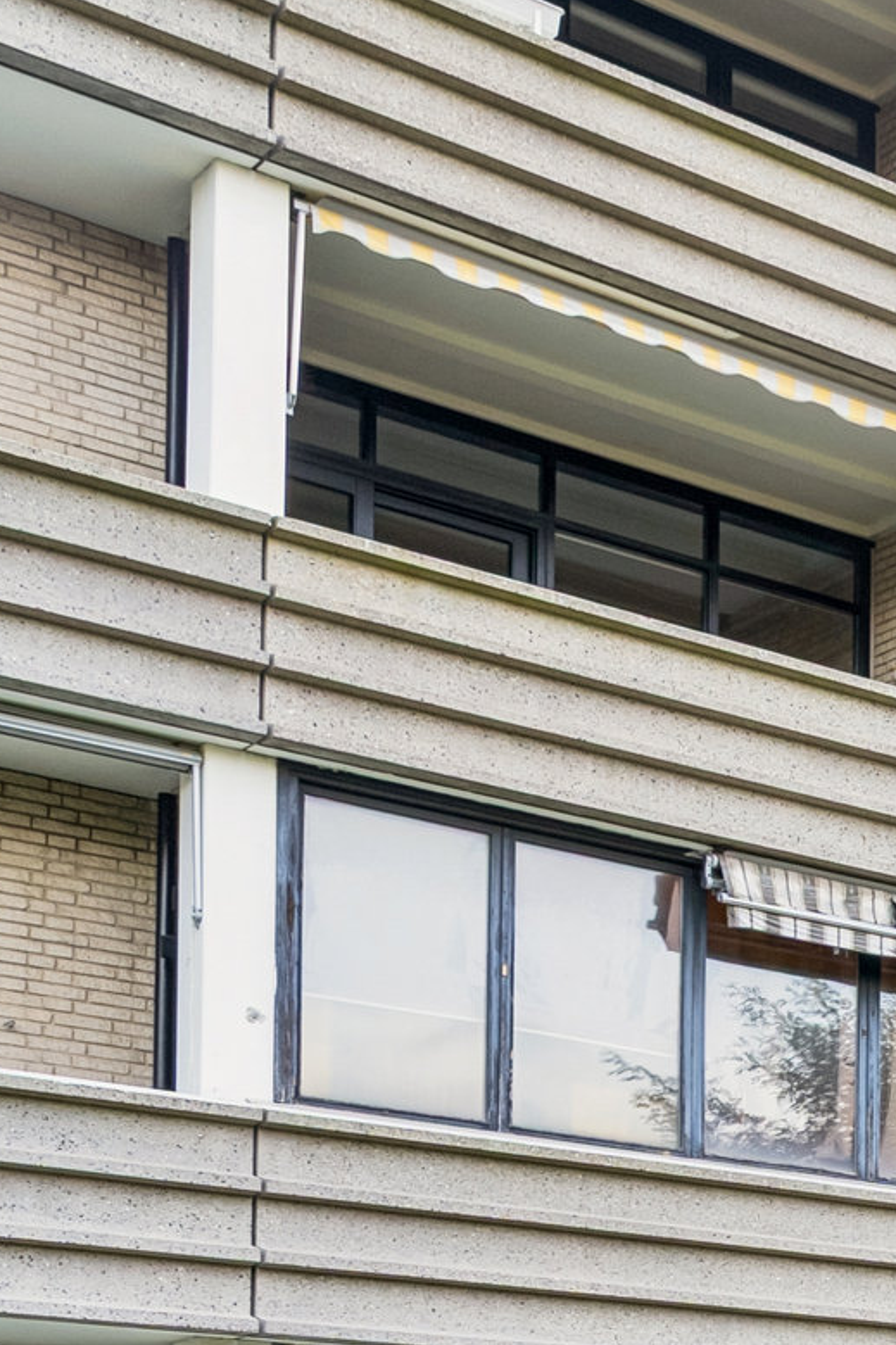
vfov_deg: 23.9
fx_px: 2876
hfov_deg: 12.7
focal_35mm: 77
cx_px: 2274
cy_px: 1623
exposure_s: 1/30
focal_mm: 20
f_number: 8
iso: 160
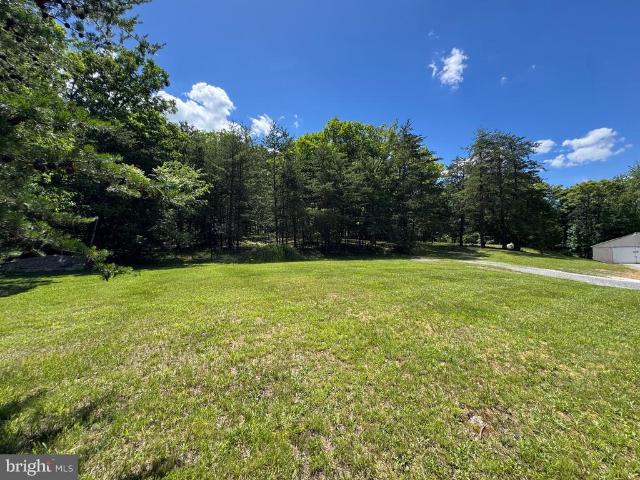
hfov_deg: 102.1
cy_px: 240
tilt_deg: +2.1
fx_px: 259
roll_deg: -1.1
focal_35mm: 14
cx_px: 320
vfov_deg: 85.7
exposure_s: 1/889
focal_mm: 2.22
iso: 50
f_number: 2.2
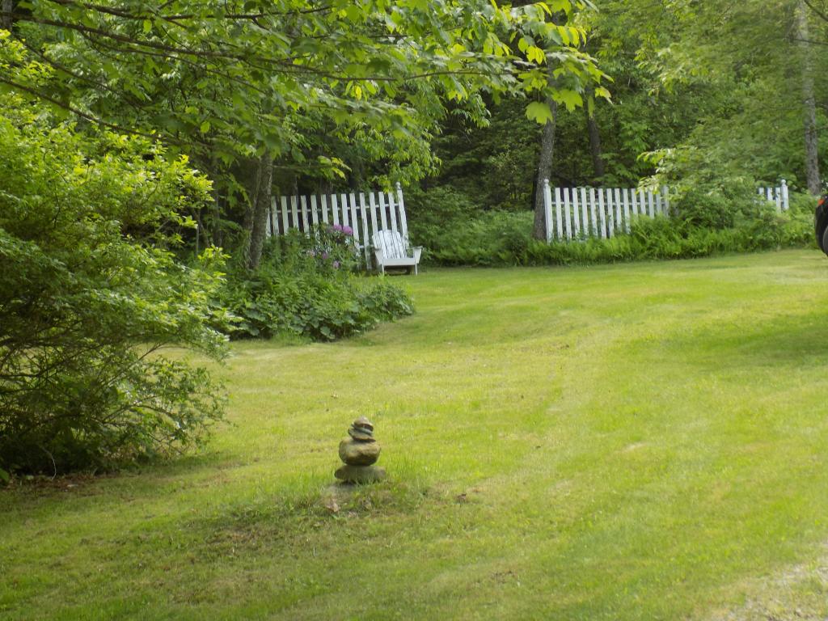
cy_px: 310
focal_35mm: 70
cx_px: 414
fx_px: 1674
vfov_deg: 21.0
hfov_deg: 27.8
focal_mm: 12.5
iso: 80
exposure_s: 1/50
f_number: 4.2
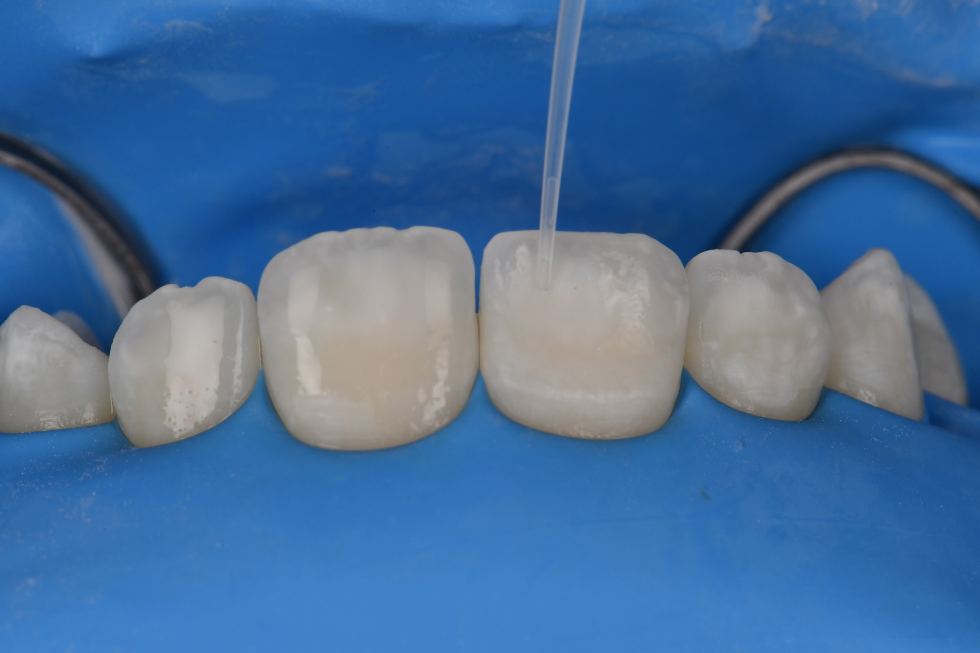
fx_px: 3429
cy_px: 326
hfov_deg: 16.3
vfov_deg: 10.9
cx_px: 490
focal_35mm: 126
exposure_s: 1/160
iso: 200
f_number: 32
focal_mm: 105
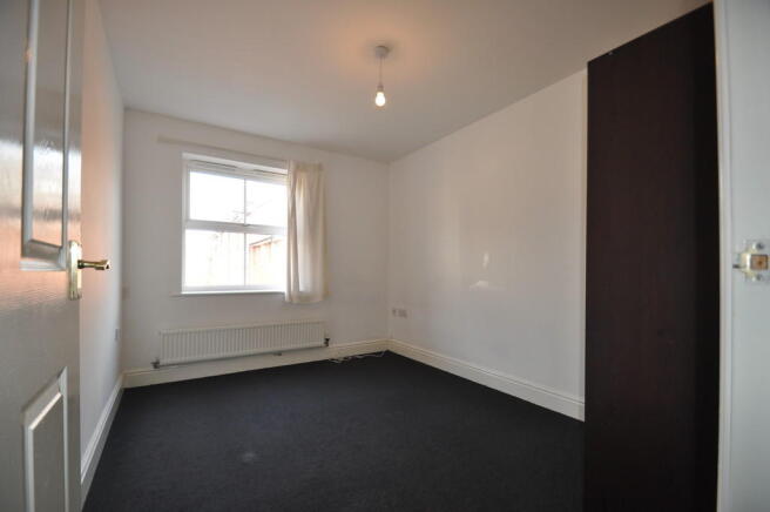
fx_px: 321
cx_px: 385
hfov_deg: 100.4
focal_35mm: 15
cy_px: 256
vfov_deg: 77.2
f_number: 3.5
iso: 400
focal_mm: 10
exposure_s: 1/125
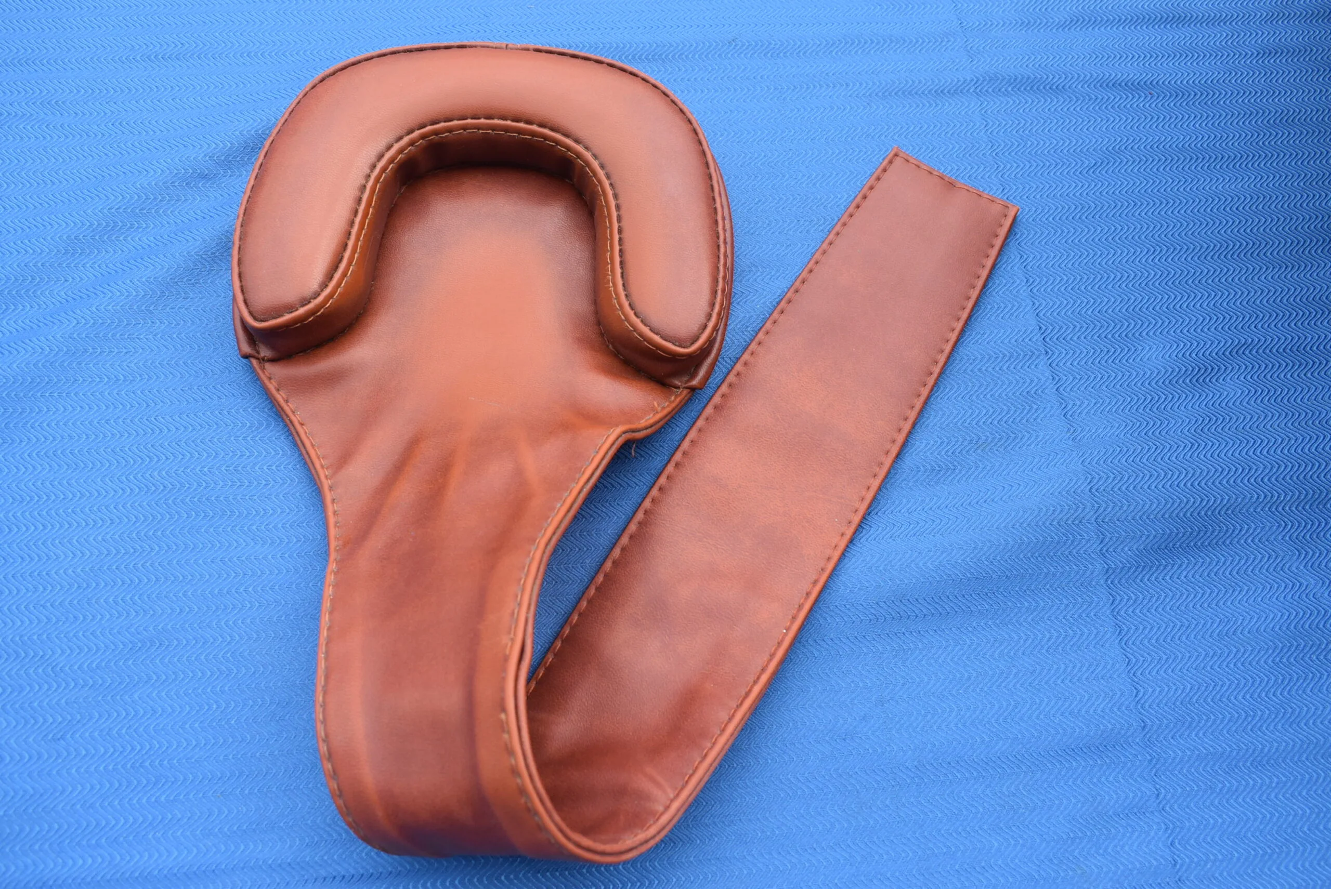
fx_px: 1221
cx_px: 666
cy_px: 444
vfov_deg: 40.0
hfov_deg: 57.2
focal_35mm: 33
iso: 200
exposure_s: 1/320
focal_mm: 22
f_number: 7.1
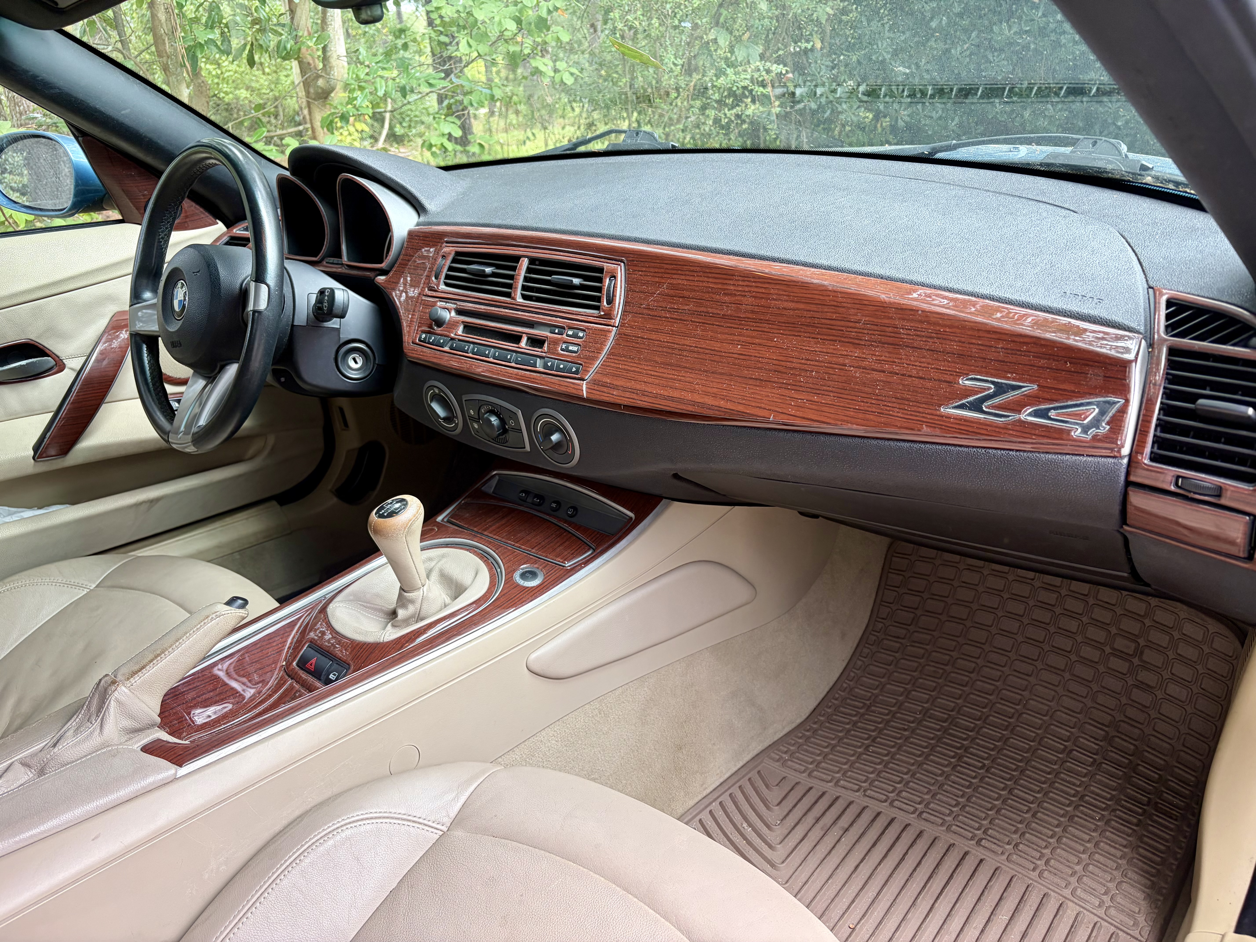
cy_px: 471
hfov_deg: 67.3
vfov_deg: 53.1
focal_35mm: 26
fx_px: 943
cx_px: 628
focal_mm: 5.96
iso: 64
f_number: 1.6
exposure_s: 1/121
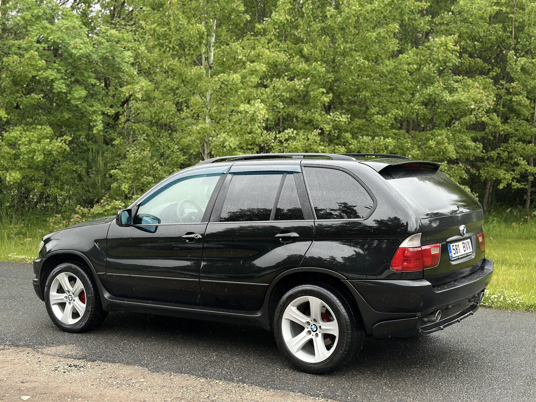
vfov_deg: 30.3
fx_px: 743
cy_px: 201
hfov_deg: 39.7
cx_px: 268
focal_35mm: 48
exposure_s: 1/745
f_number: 1.78
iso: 80
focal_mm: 6.86
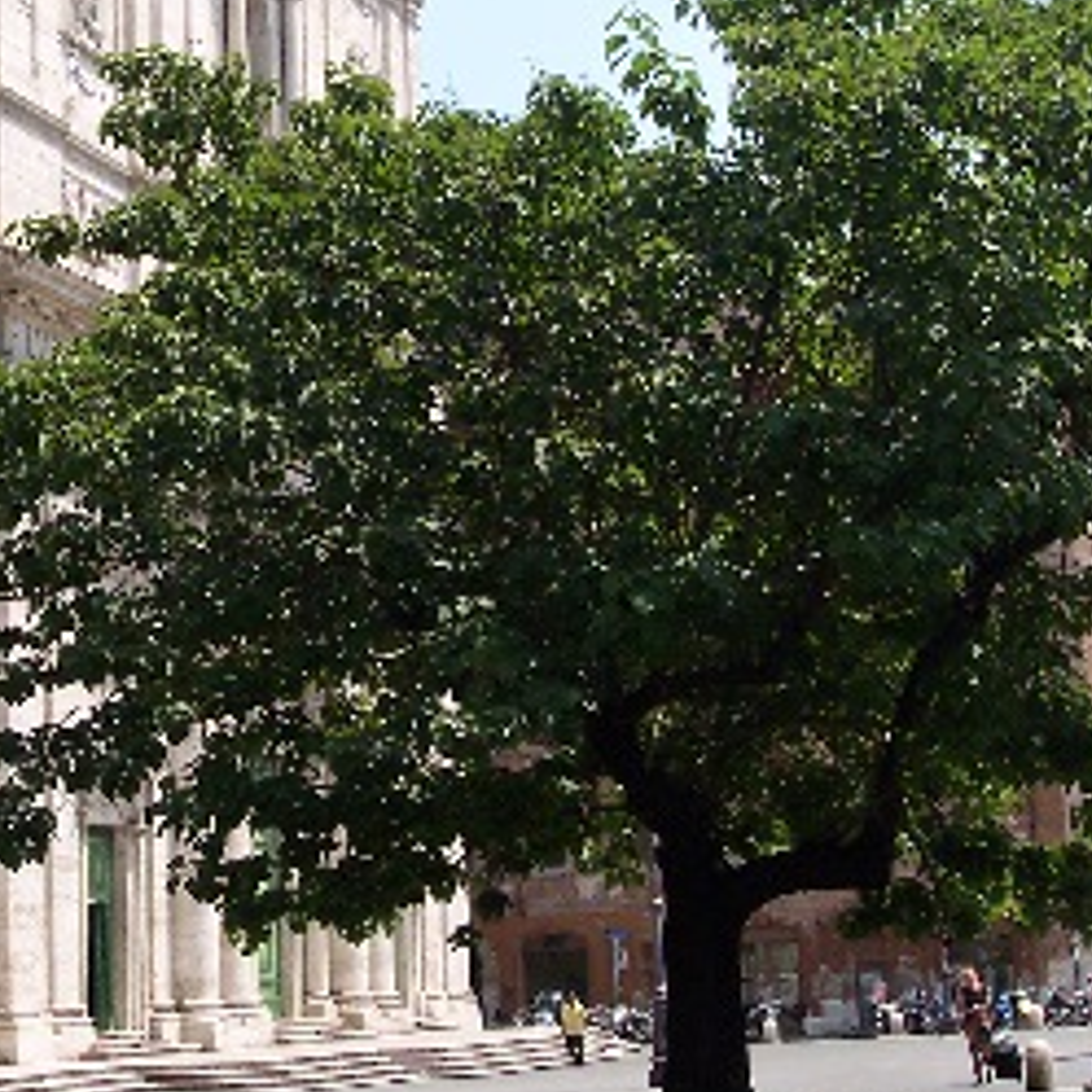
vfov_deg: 21.2
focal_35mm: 81
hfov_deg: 21.3
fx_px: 2891
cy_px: 298
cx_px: 335
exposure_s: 1/500
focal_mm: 8
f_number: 4.8
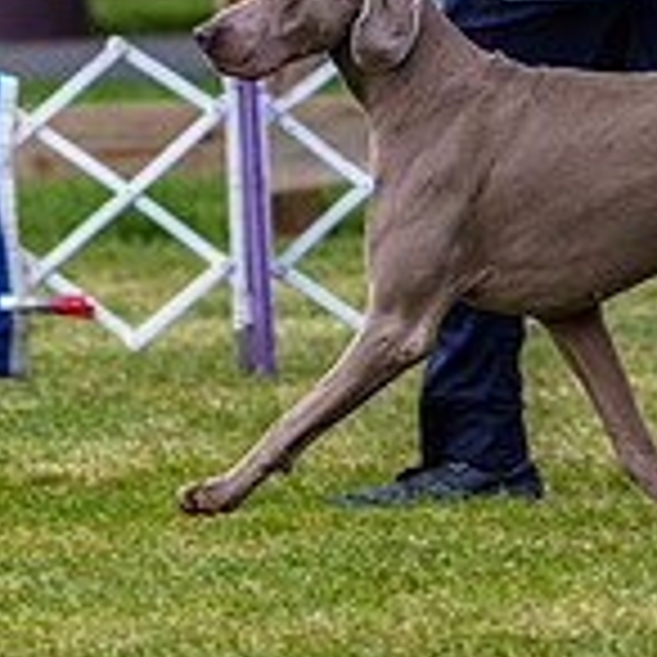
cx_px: 418
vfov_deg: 3.5
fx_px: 10844
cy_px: -56
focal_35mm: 505
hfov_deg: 3.5
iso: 200
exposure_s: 1/500
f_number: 4
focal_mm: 150
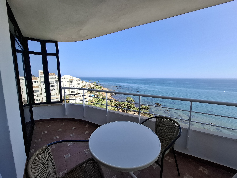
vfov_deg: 89.9
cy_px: 89
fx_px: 89
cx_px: 118
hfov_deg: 106.2
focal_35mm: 13
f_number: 2.2
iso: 40
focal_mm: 1.74
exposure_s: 1/706
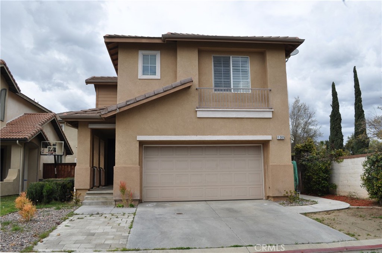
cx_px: 191
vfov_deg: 43.5
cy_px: 126
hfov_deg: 62.0
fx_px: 318
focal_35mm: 30
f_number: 8
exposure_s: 1/500
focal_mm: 20
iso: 200
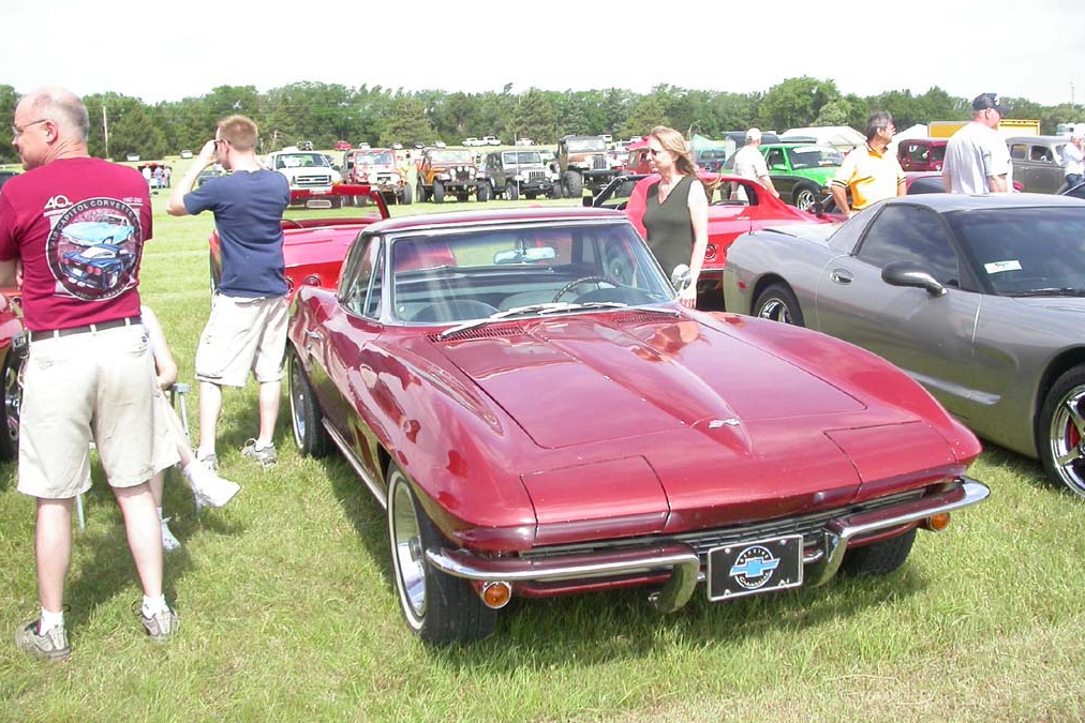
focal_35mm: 40
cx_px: 544
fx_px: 1206
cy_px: 366
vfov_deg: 33.4
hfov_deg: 48.5
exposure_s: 1/1000
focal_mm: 7.85
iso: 100
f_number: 2.6
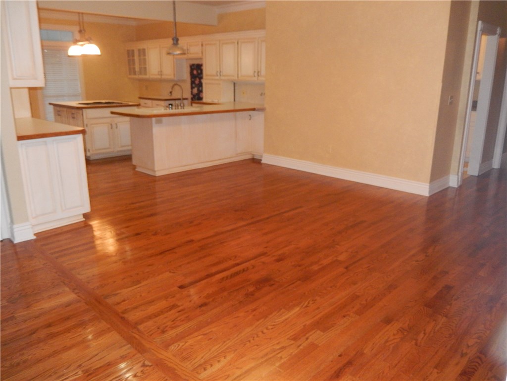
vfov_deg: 49.7
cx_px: 254
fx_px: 410
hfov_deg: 63.4
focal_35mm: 28
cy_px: 190
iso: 500
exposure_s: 1/30
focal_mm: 5.1
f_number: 3.6
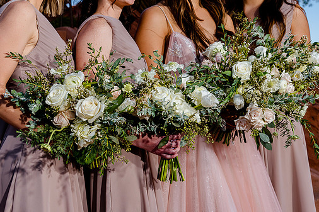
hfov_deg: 36.2
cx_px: 168
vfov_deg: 24.6
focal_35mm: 55
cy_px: 117
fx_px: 487
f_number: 8
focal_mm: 48
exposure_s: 1/200
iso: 125
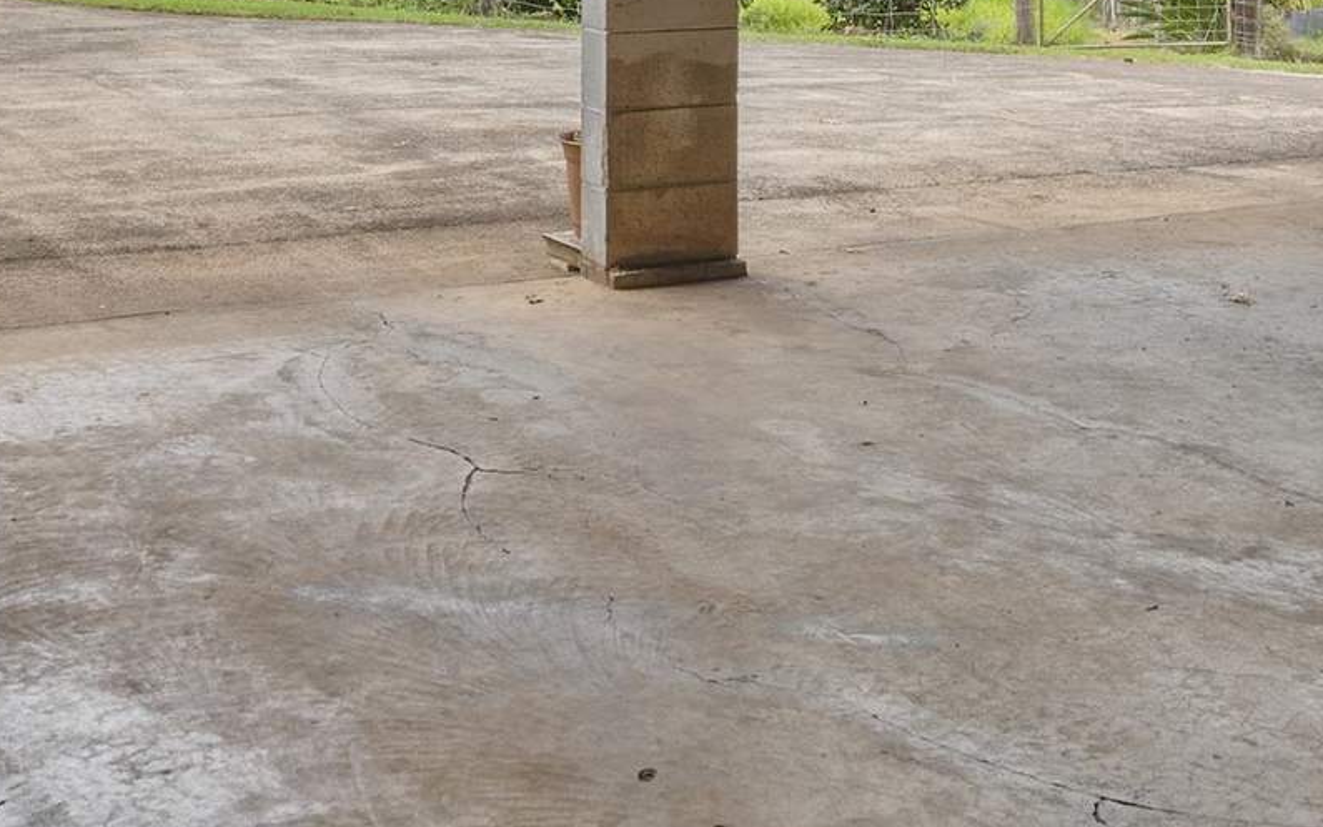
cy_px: -211
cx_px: 564
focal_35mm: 63
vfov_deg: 19.3
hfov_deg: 32.4
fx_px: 2272
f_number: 8
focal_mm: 16
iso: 160
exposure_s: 1/50
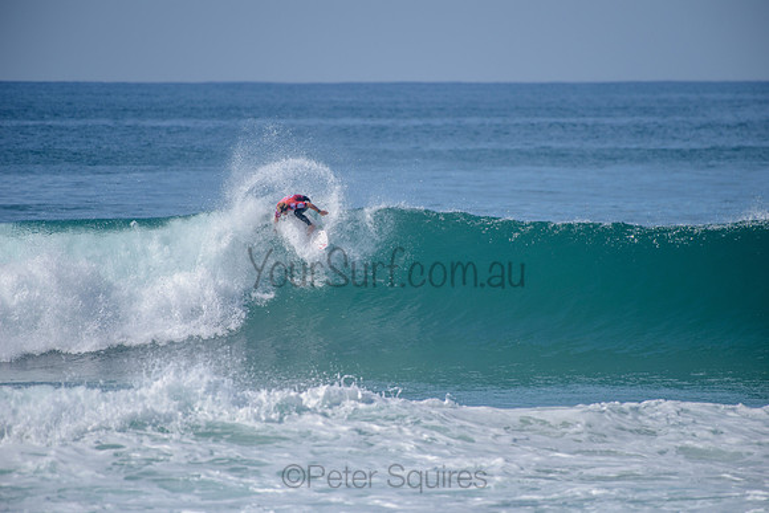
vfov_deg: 2.8
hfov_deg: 4.1
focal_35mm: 500
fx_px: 10683
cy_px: 256
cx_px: 384
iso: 160
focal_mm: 500
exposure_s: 1/2000
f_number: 5.6
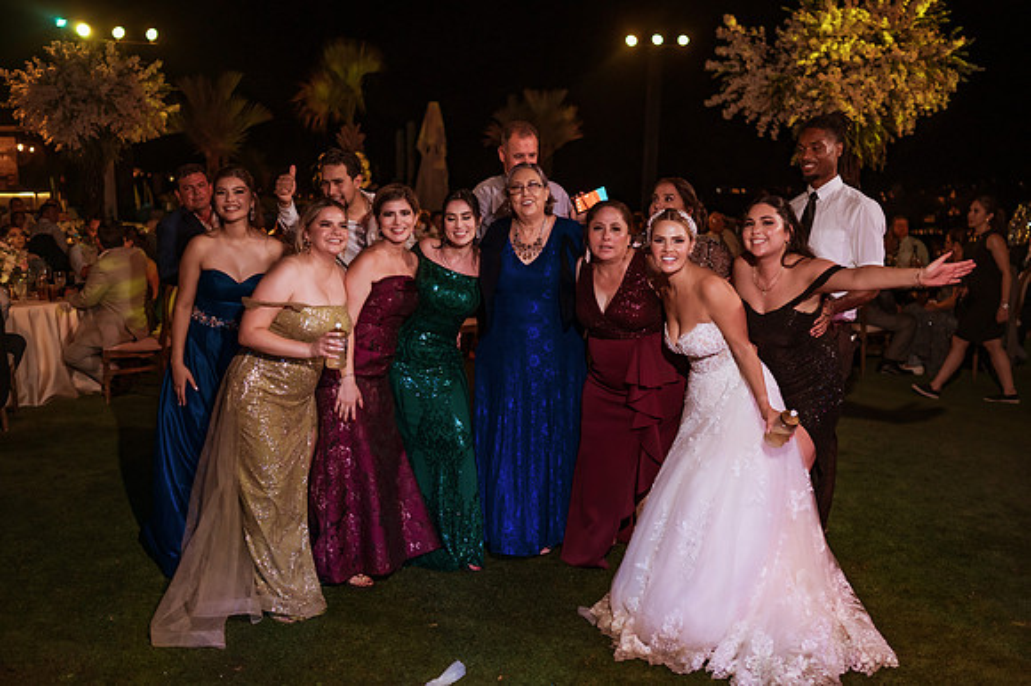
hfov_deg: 54.5
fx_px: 1002
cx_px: 516
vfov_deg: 37.8
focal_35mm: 35
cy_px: 343
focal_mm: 35
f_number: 1.8
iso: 2000
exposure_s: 1/320
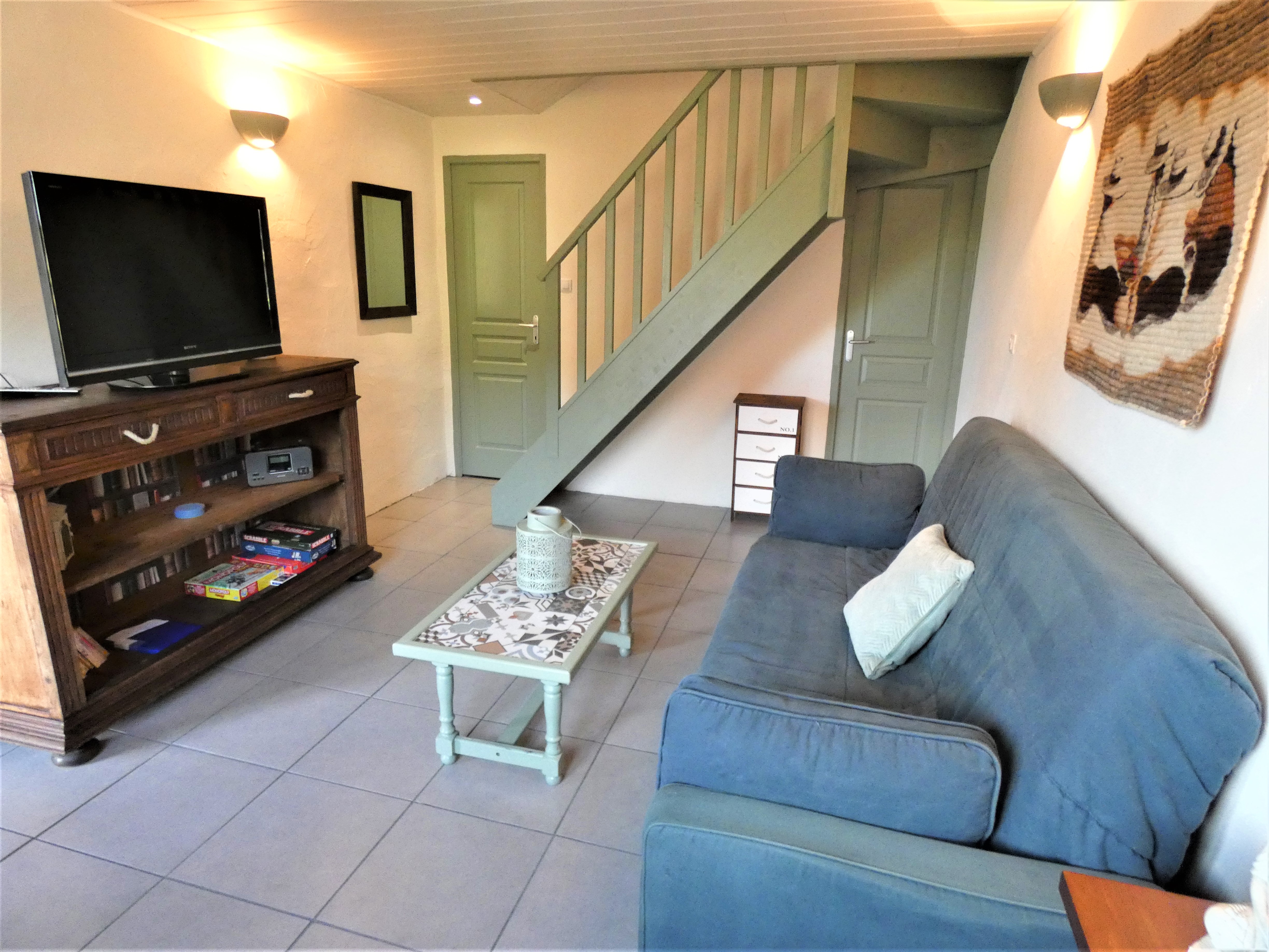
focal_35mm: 20
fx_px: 733
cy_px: 476
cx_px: 634
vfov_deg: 66.0
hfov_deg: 81.7
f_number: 2.8
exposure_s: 1/60
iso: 500
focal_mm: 3.6
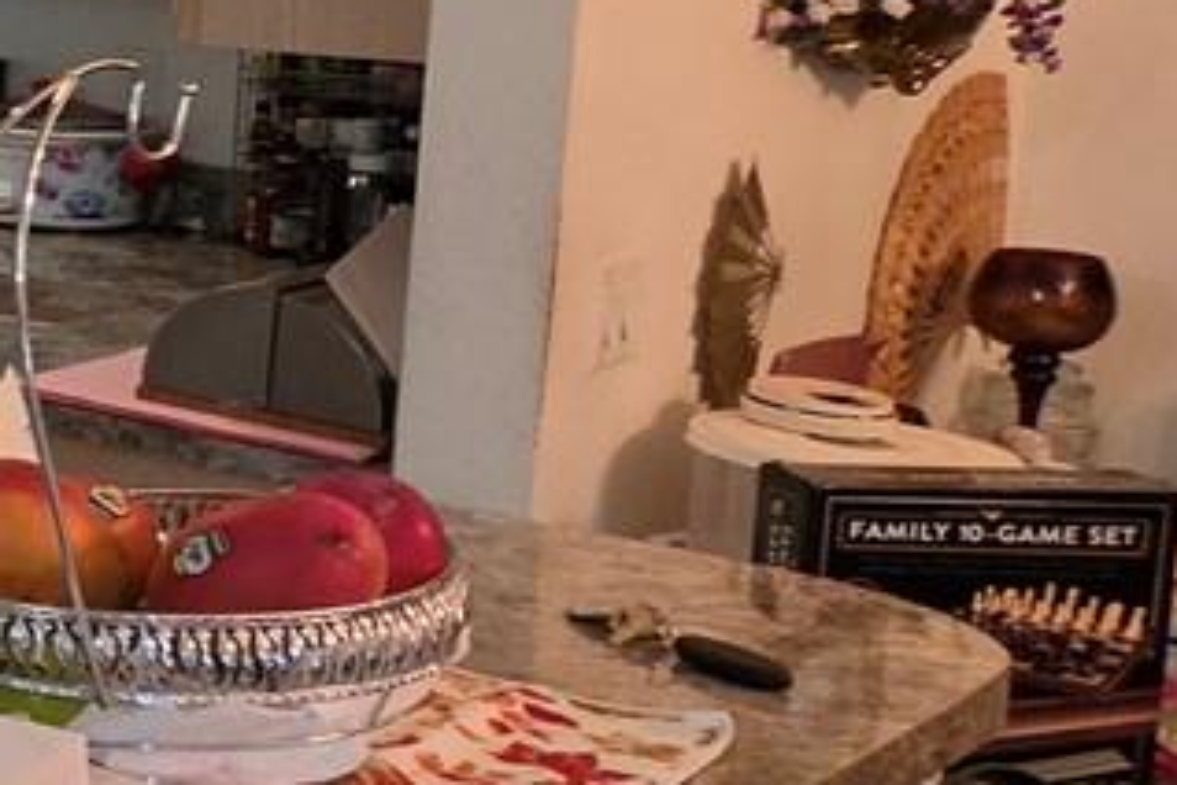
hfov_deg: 18.7
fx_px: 2223
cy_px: 163
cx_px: -1184
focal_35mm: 68
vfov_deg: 19.8
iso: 250
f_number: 1.9
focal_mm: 2.2
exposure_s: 1/60
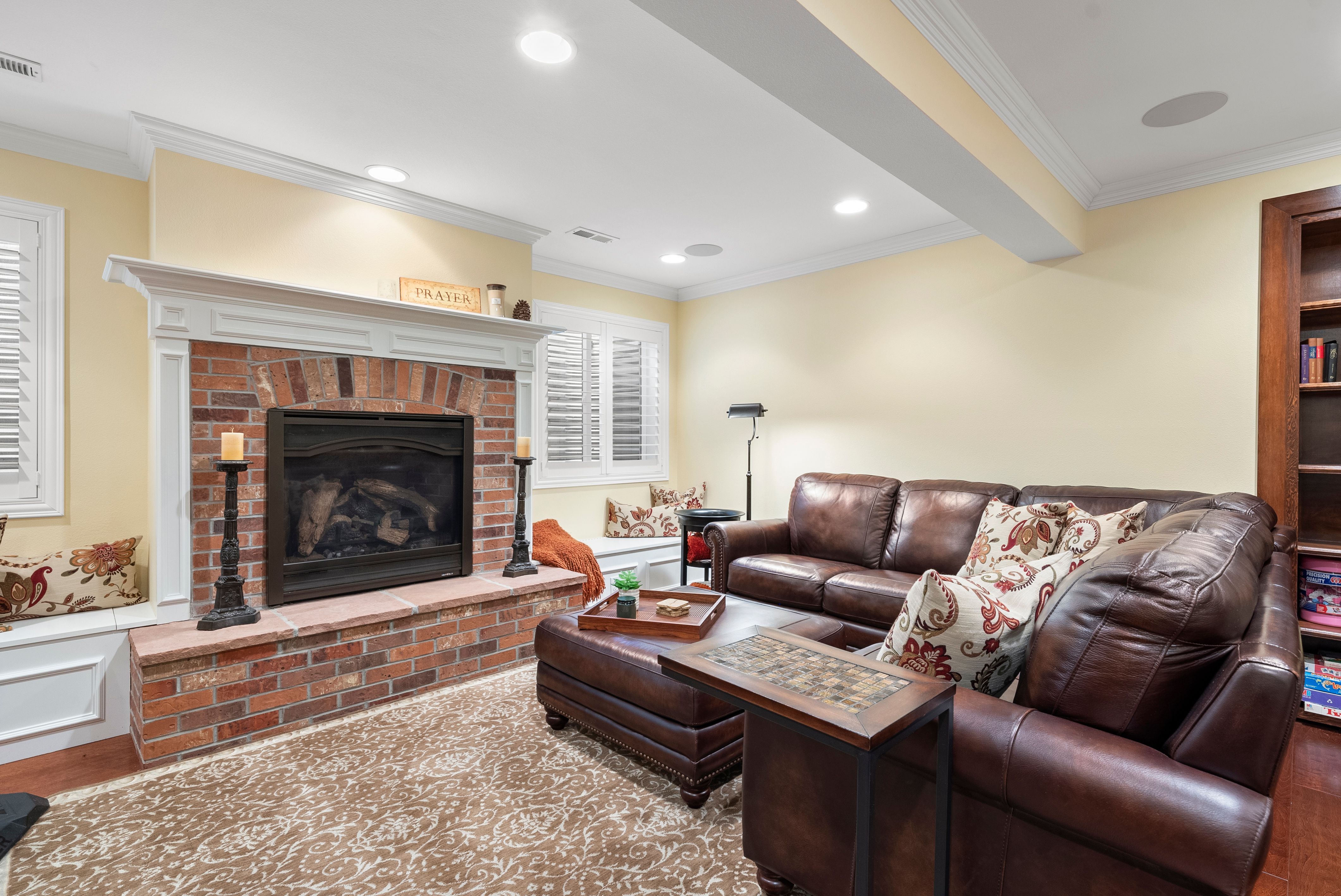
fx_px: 634
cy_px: 448
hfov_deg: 93.2
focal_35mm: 17
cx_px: 670
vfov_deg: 70.5
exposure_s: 1/2
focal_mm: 17
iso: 800
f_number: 8
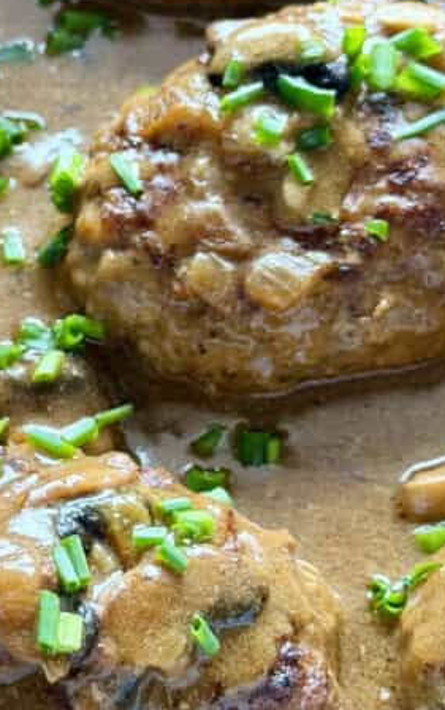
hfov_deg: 11.9
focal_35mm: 110
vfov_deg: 18.9
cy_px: 341
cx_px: 79
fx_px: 2132
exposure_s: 1/60
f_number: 1.8
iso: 160
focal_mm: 6.8
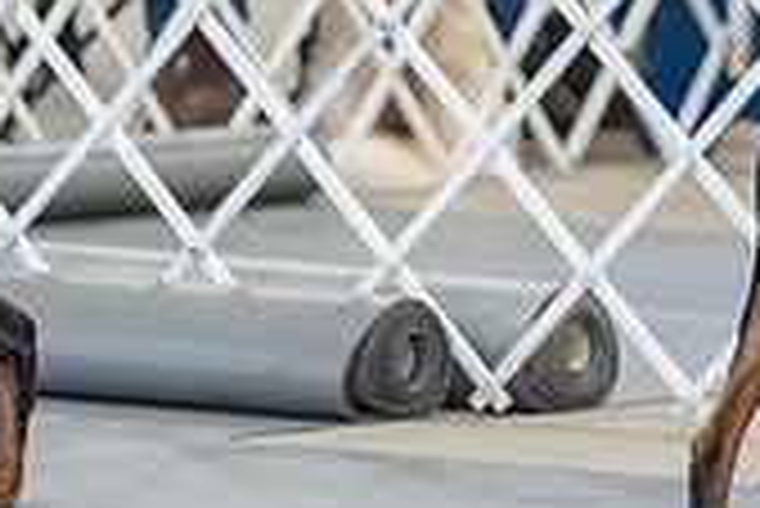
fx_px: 14473
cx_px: 1030
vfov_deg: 2.0
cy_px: -214
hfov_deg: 3.0
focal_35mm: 685
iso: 6400
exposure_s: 1/320
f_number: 4
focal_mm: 200
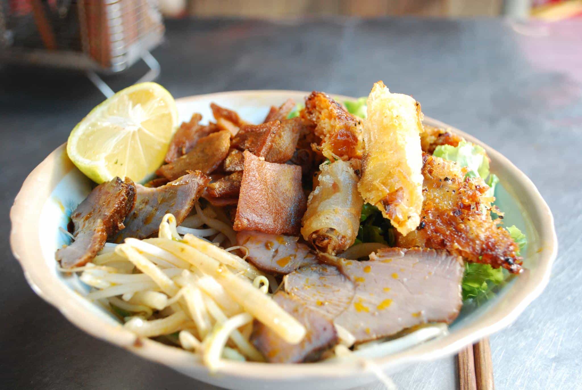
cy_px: 195
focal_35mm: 39
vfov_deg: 34.3
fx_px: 631
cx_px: 291
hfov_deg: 49.5
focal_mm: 26
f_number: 4.5
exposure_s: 1/20
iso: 800
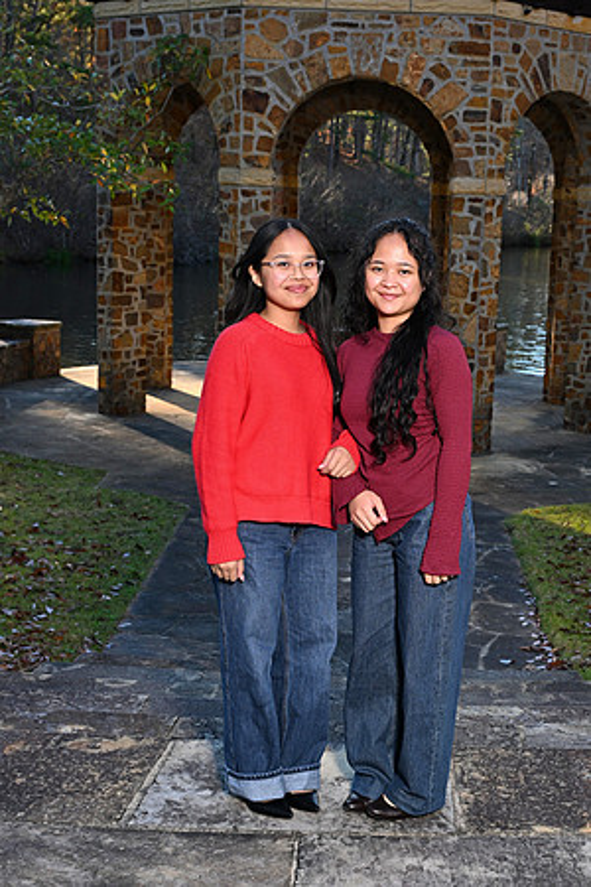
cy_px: 444
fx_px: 1059
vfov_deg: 45.4
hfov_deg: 31.2
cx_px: 296
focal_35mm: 43
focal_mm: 43
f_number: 6.3
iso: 250
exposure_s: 1/125
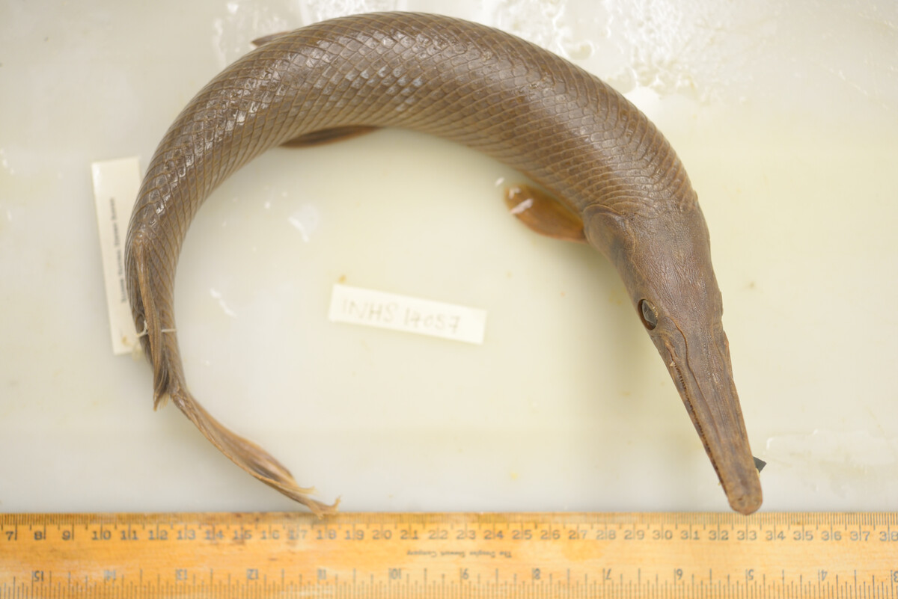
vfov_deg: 22.6
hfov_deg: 33.4
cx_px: 449
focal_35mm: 60
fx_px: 1497
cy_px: 300
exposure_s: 1/160
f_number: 3.2
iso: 800
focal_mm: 60
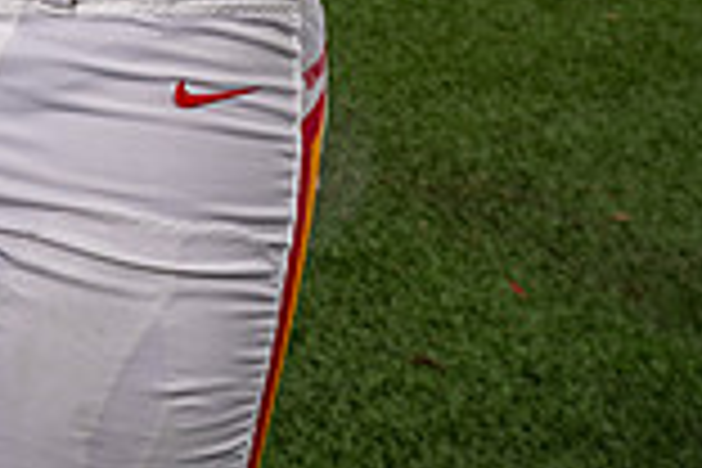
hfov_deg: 16.0
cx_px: 94
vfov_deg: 9.9
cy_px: -531
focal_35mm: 127
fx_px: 2476
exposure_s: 1/320
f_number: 9
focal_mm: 44
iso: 100
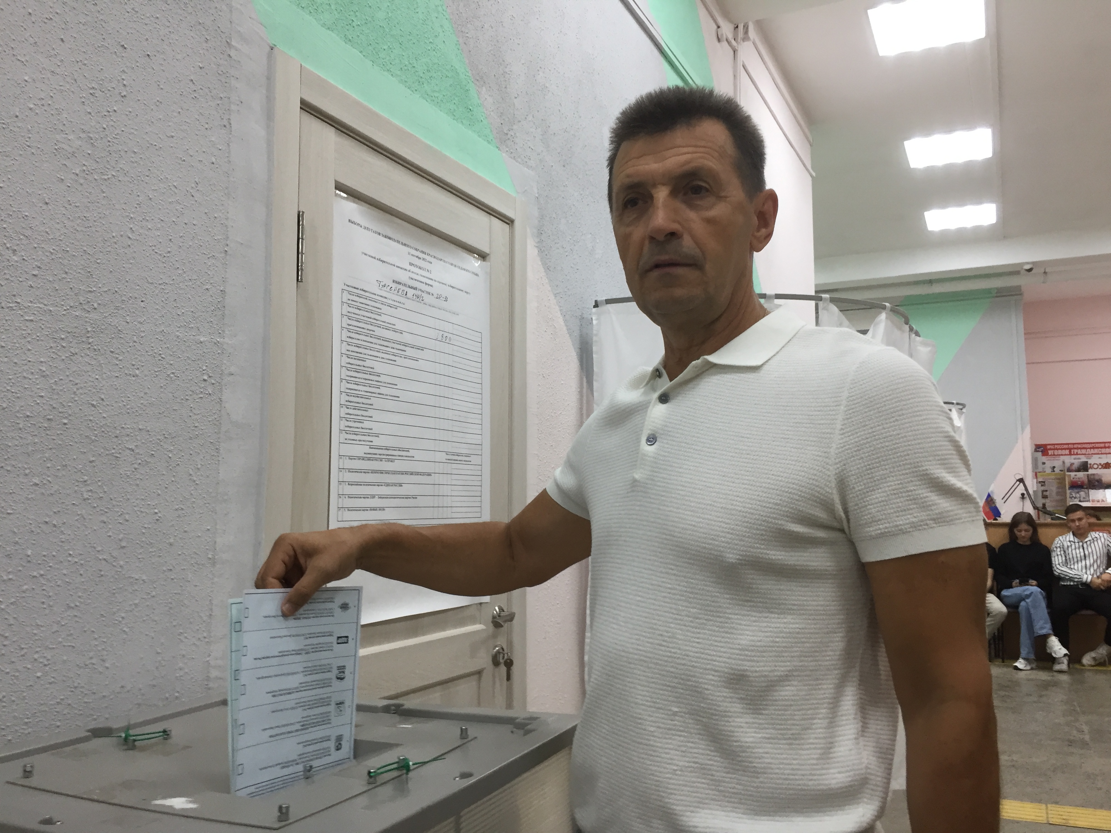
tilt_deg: +5.4
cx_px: 556
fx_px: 931
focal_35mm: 29
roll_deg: -0.5
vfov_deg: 48.2
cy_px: 416
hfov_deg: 61.7
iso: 50
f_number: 2.2
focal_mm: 4.15
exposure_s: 1/33
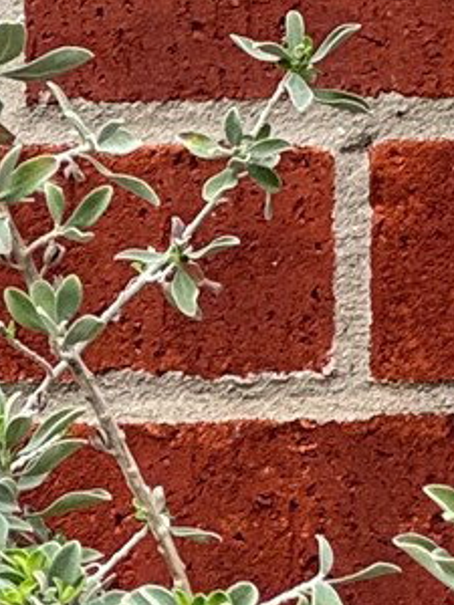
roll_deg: +1.7
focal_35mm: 525
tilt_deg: +7.3
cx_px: 924
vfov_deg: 3.7
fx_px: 9181
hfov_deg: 2.8
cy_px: -516
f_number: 2.8
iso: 25
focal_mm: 9
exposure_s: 1/266
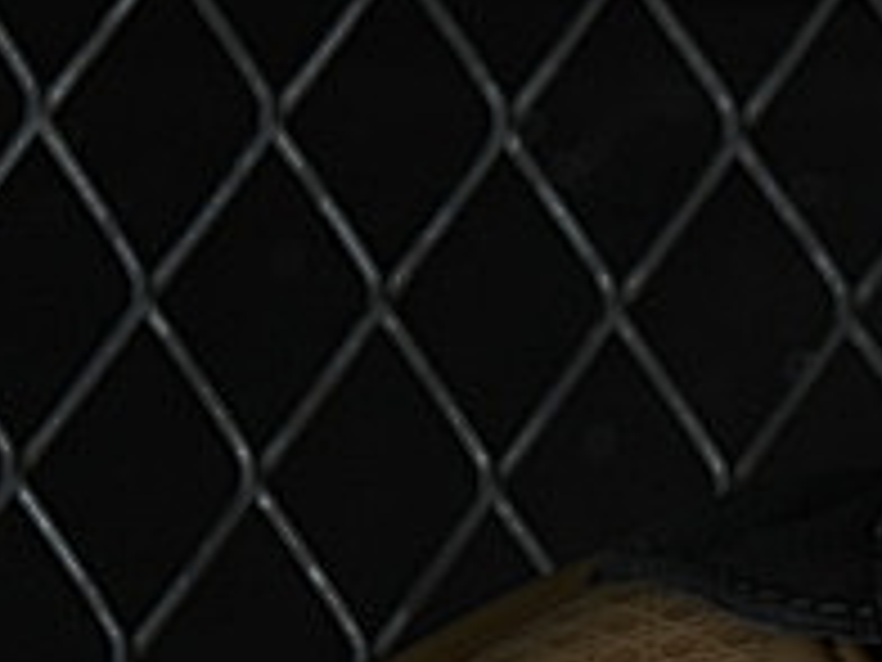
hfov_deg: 4.9
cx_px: 1980
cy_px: 1392
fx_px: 10115
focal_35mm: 397
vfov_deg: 3.7
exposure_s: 1/60
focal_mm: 50
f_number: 6.3
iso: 160
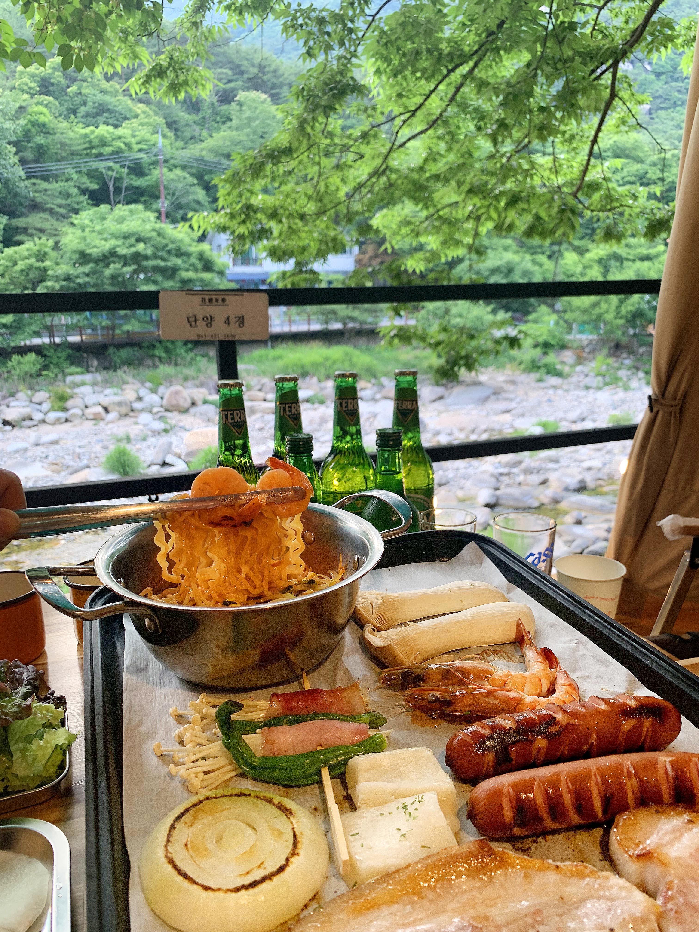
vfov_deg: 67.3
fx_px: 700
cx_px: 350
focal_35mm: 26
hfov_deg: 53.1
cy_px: 466
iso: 50
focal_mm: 4.25
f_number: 1.8
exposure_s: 1/60
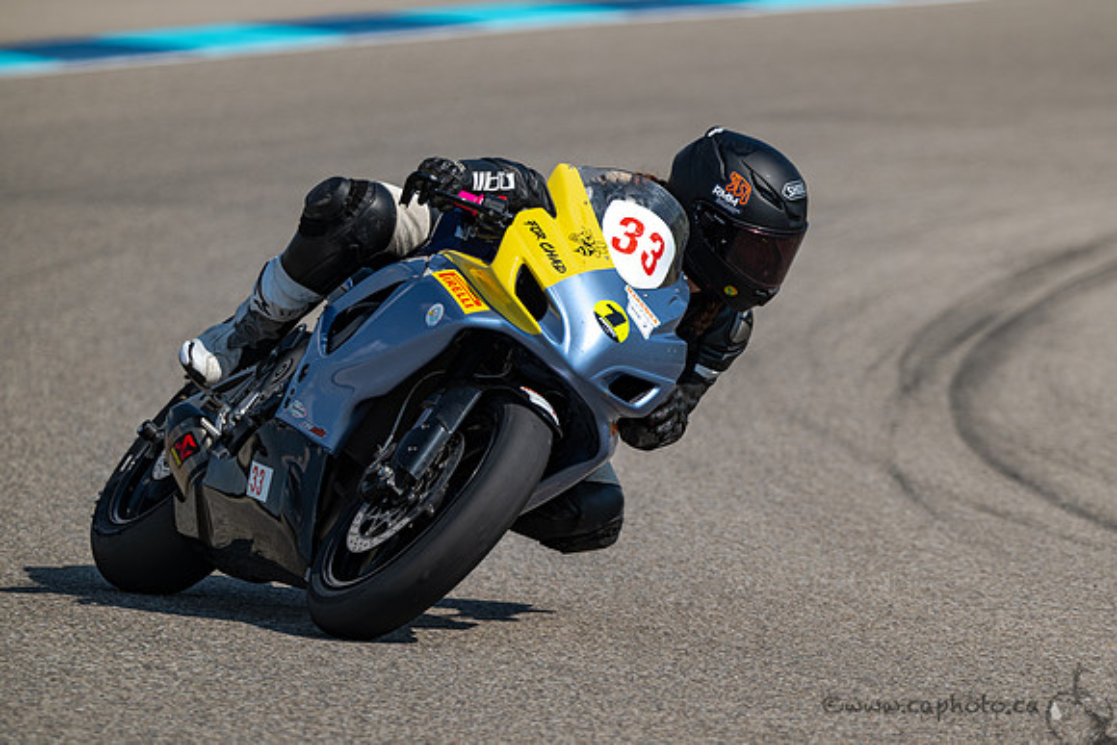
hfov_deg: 4.9
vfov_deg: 3.3
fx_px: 13129
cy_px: 358
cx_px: 716
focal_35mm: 423
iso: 100
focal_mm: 330
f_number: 6
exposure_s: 1/1250
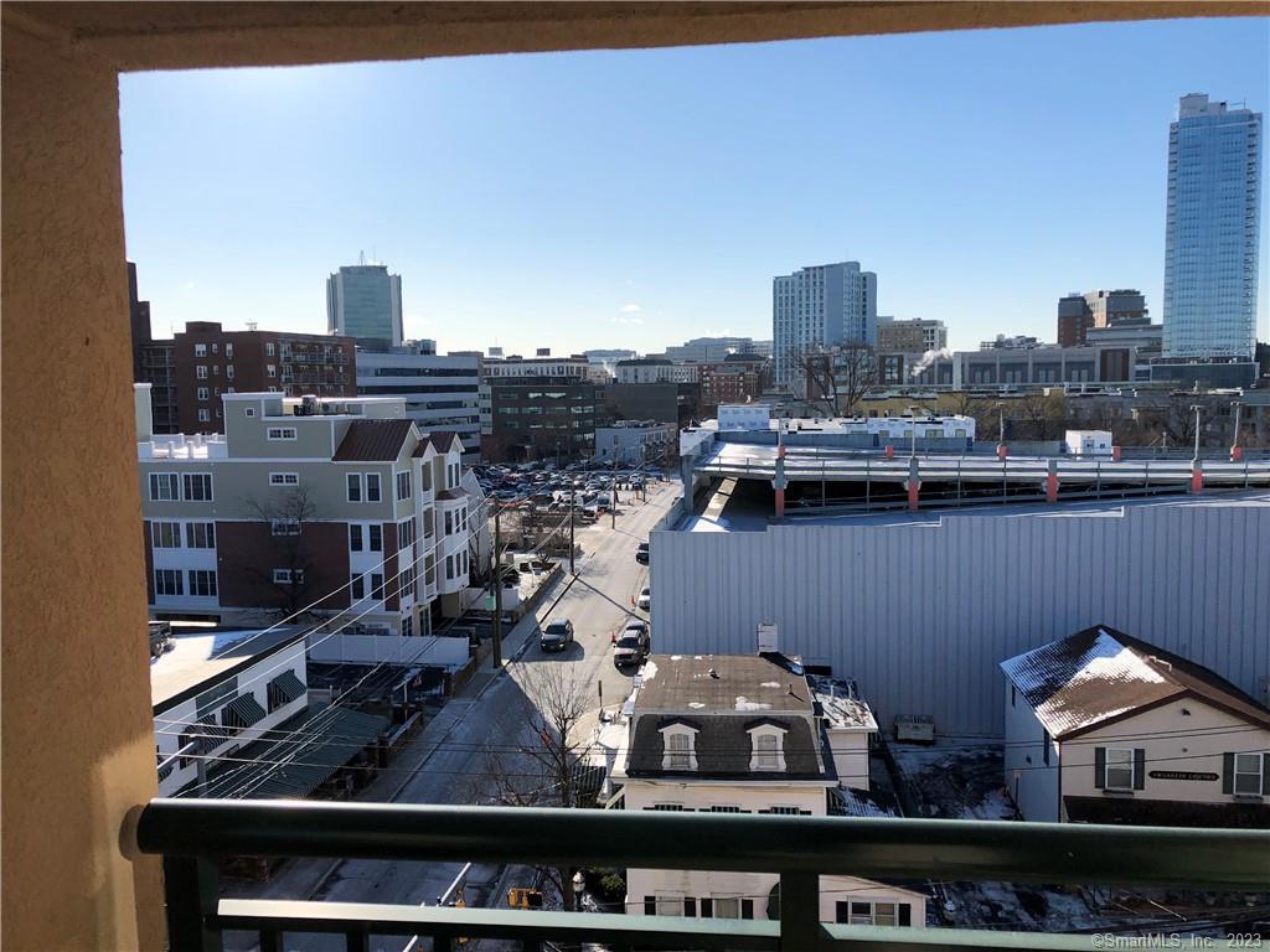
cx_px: 635
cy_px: 476
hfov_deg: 63.4
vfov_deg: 49.7
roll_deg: +0.6
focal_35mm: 28
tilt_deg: -3.1
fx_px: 1027
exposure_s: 1/3472
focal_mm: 4
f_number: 1.8
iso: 20
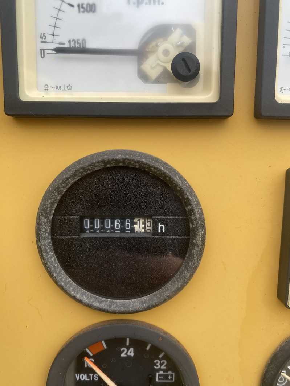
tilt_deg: -4.7
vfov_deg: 69.4
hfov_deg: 54.9
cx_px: 145
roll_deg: -0.5
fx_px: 279
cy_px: 193
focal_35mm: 25
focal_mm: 4.25
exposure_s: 1/327
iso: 32
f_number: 1.8
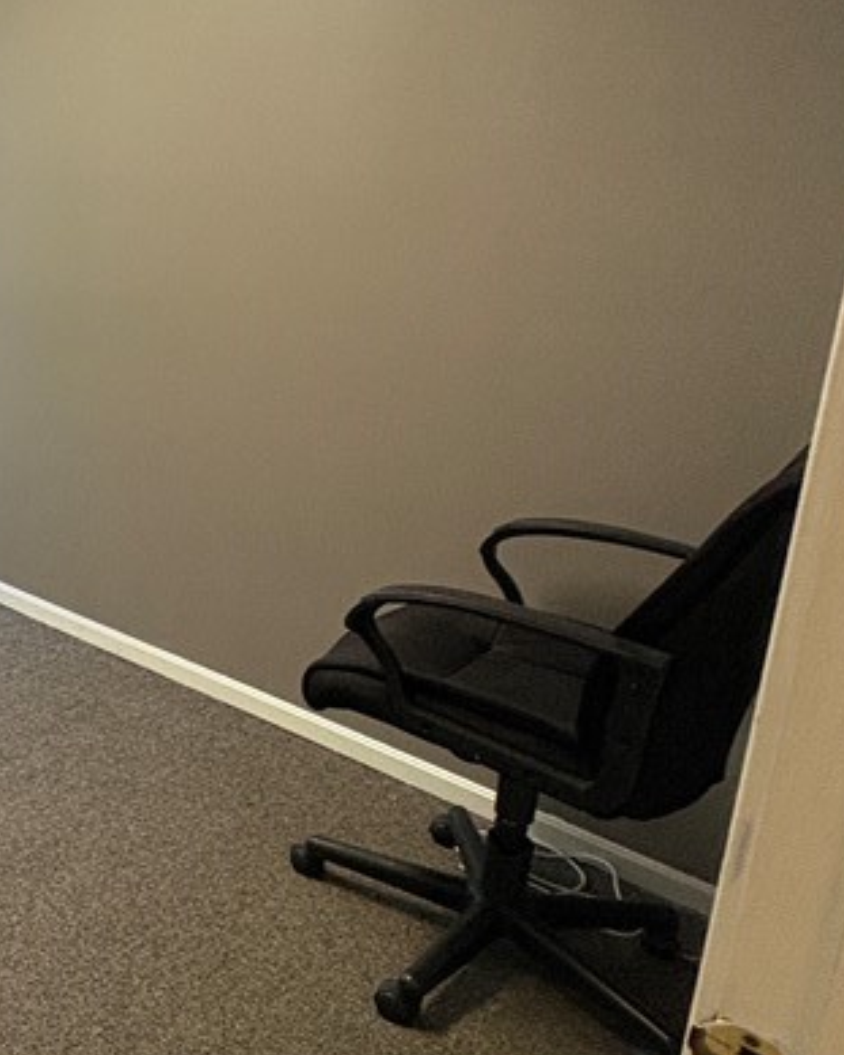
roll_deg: -1.5
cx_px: -160
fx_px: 1125
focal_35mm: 36
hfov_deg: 33.7
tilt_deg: -10.9
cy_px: 358
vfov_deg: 49.5
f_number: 2.2
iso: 250
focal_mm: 2.22
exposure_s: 1/60
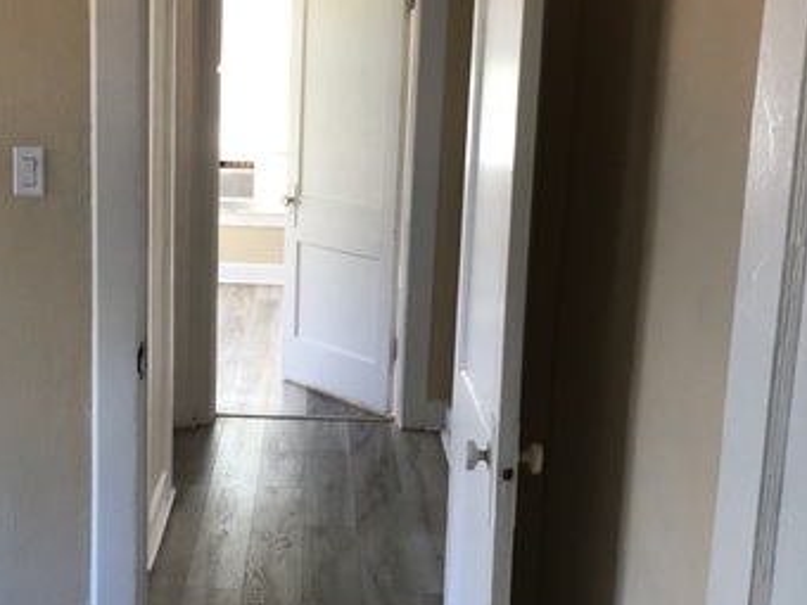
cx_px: 279
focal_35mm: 55
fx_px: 1282
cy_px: 308
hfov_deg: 34.7
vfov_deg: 26.6
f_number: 1.8
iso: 25
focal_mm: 3.99
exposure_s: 1/30
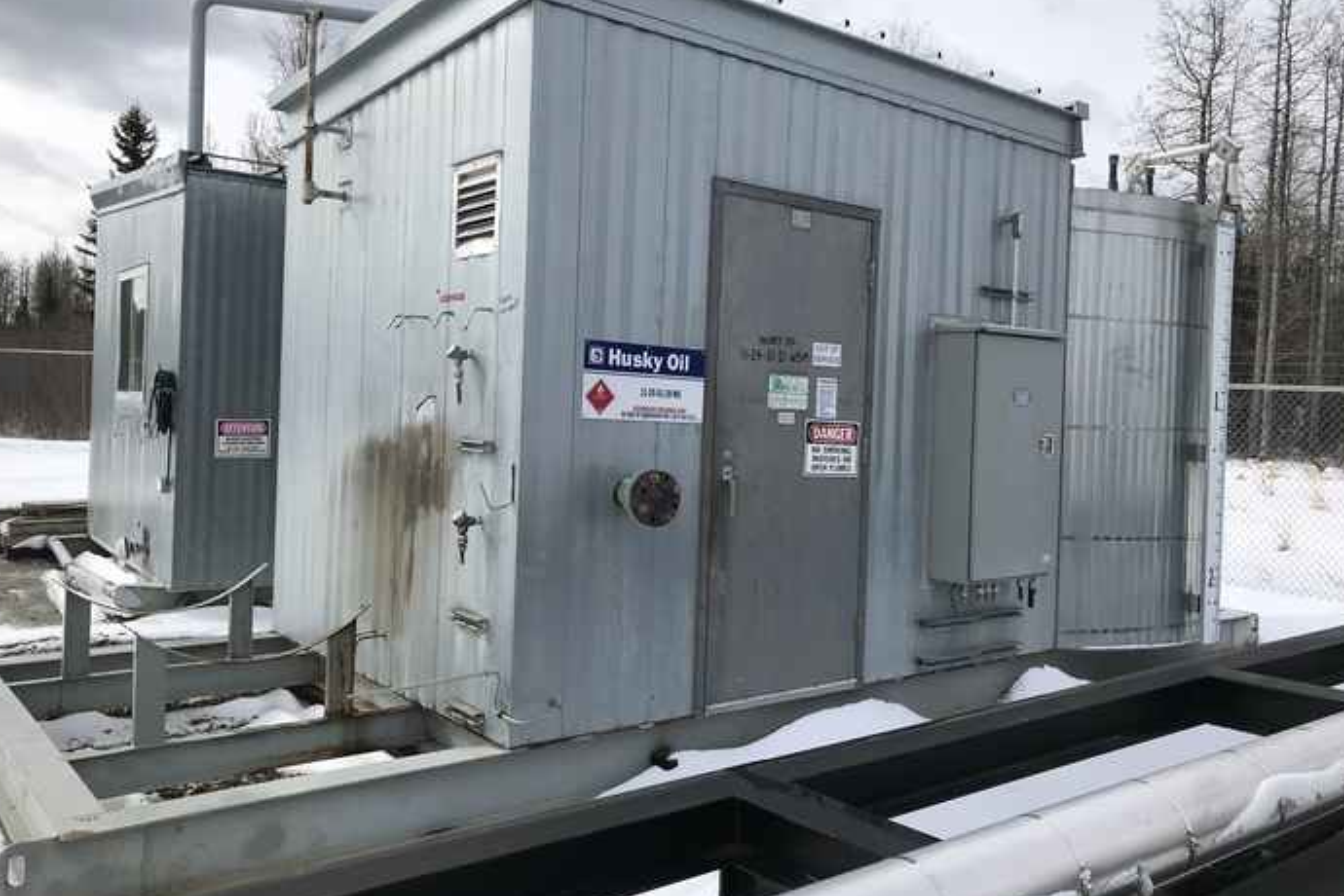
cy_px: 412
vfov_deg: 43.6
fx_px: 1120
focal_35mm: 30
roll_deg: -2.1
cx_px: 661
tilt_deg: -1.0
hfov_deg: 61.9
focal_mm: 3.99
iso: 20
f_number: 1.8
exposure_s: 1/2740
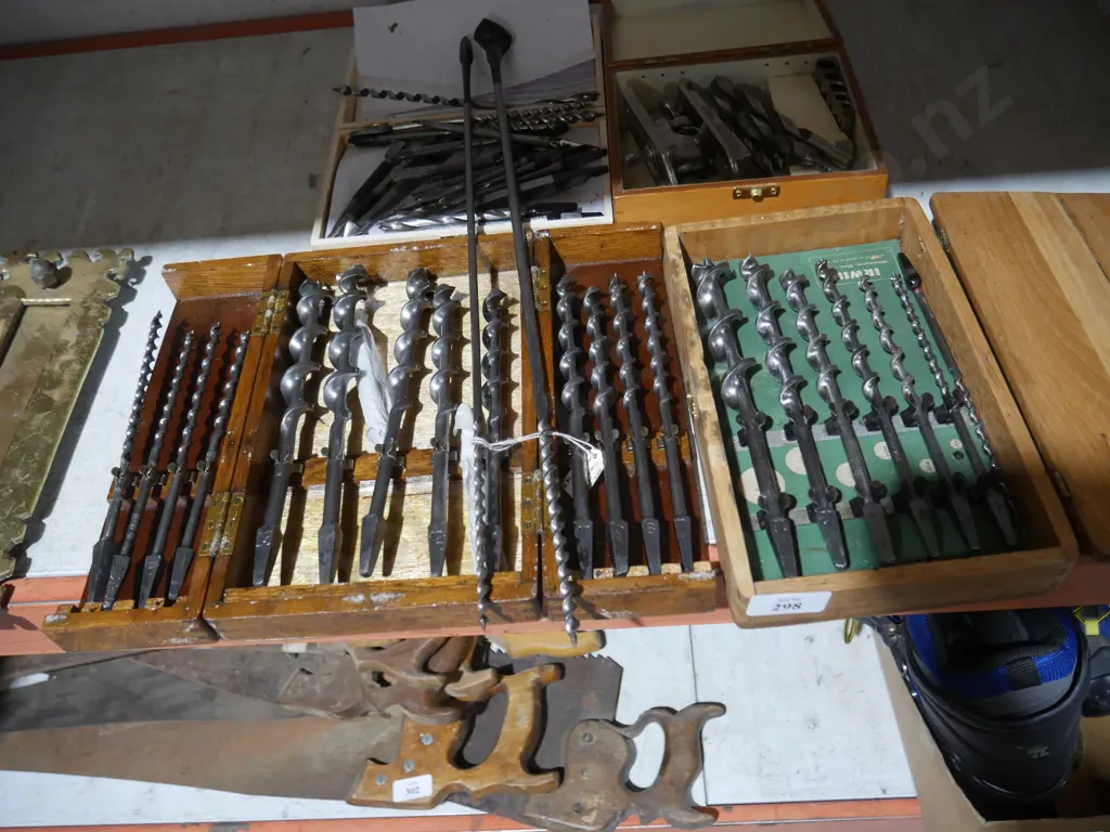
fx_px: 898
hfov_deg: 63.4
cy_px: 416
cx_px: 555
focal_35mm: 28
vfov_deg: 49.7
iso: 500
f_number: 3.5
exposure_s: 1/60
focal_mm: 14
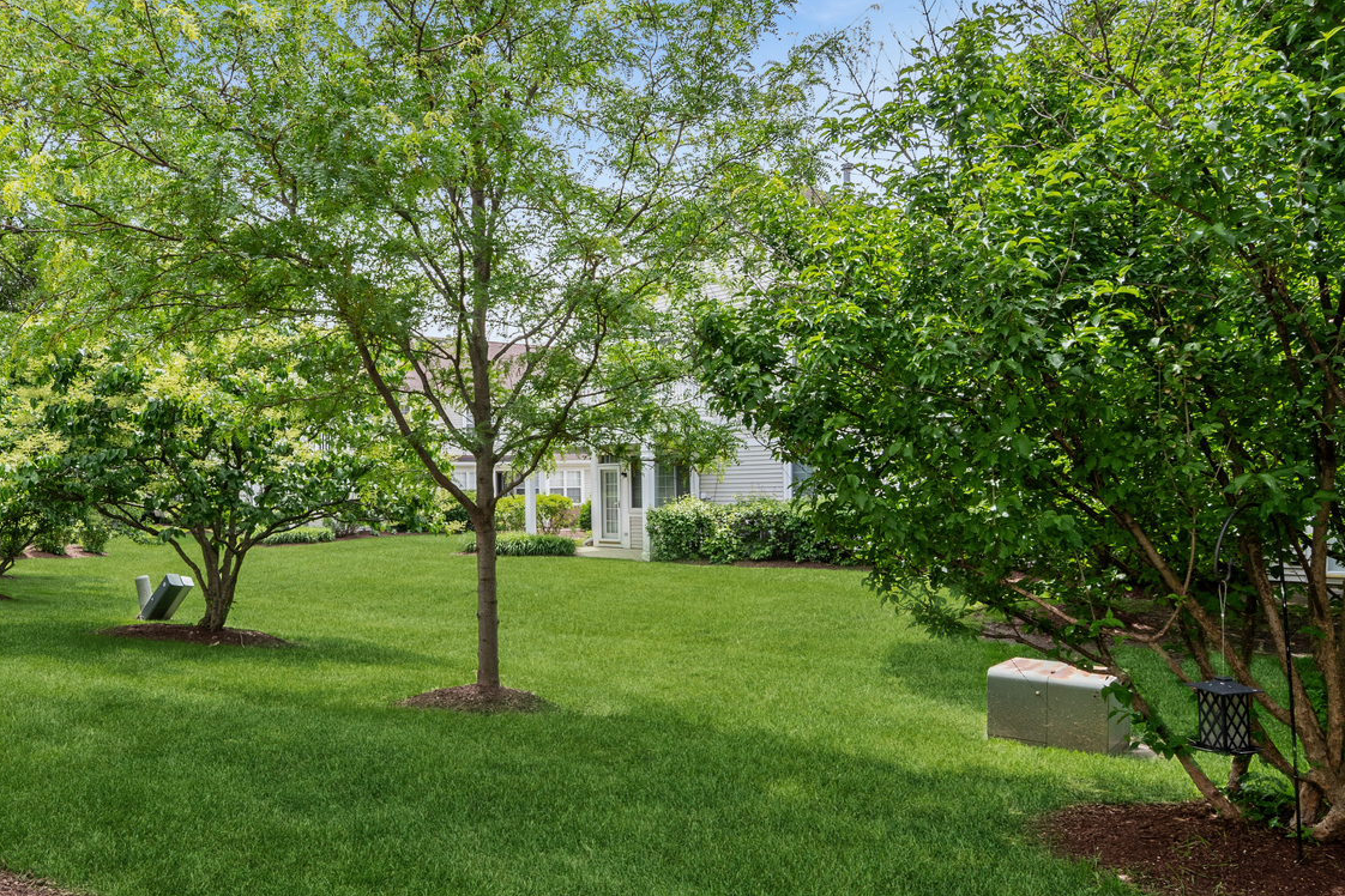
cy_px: 509
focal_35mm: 26
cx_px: 484
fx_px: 971
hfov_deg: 68.0
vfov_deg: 49.4
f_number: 8
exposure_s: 1/250
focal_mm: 12
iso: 250
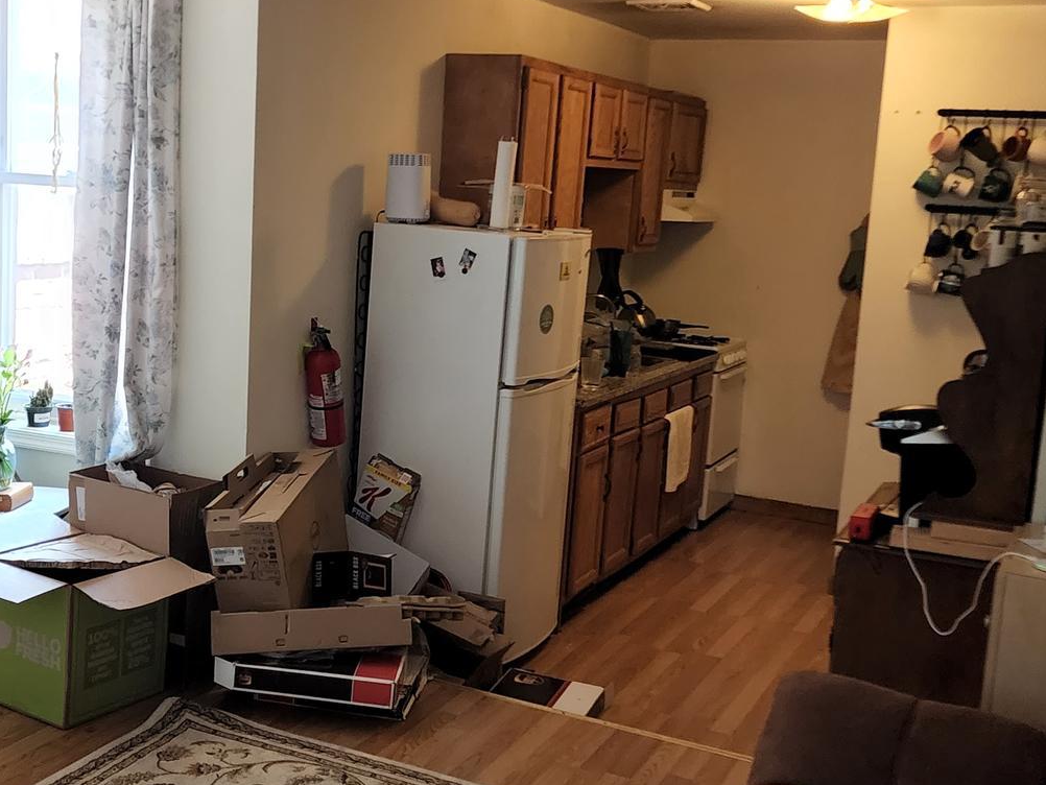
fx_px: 1421
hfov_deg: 40.2
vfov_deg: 30.9
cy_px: 394
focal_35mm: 47
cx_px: 397
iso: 800
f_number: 1.8
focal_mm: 6.4
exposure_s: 1/120
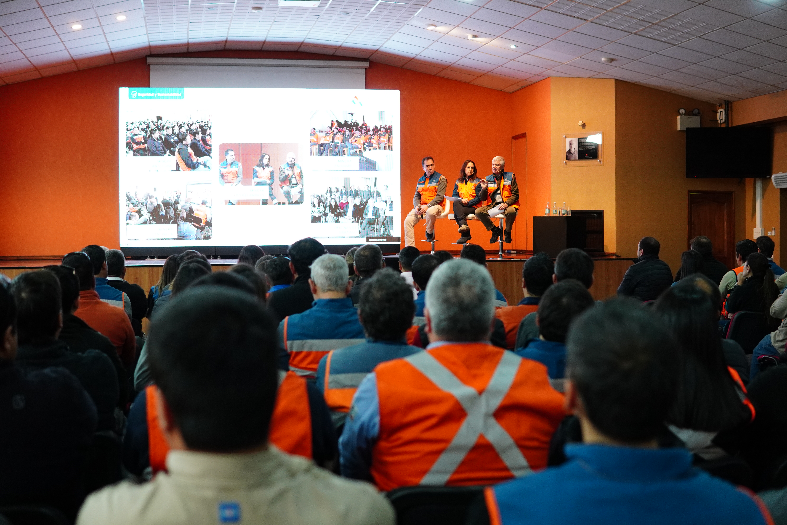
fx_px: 984
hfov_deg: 43.6
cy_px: 262
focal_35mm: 45
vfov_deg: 29.9
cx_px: 394
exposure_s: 1/160
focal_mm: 30
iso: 1250
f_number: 2.2
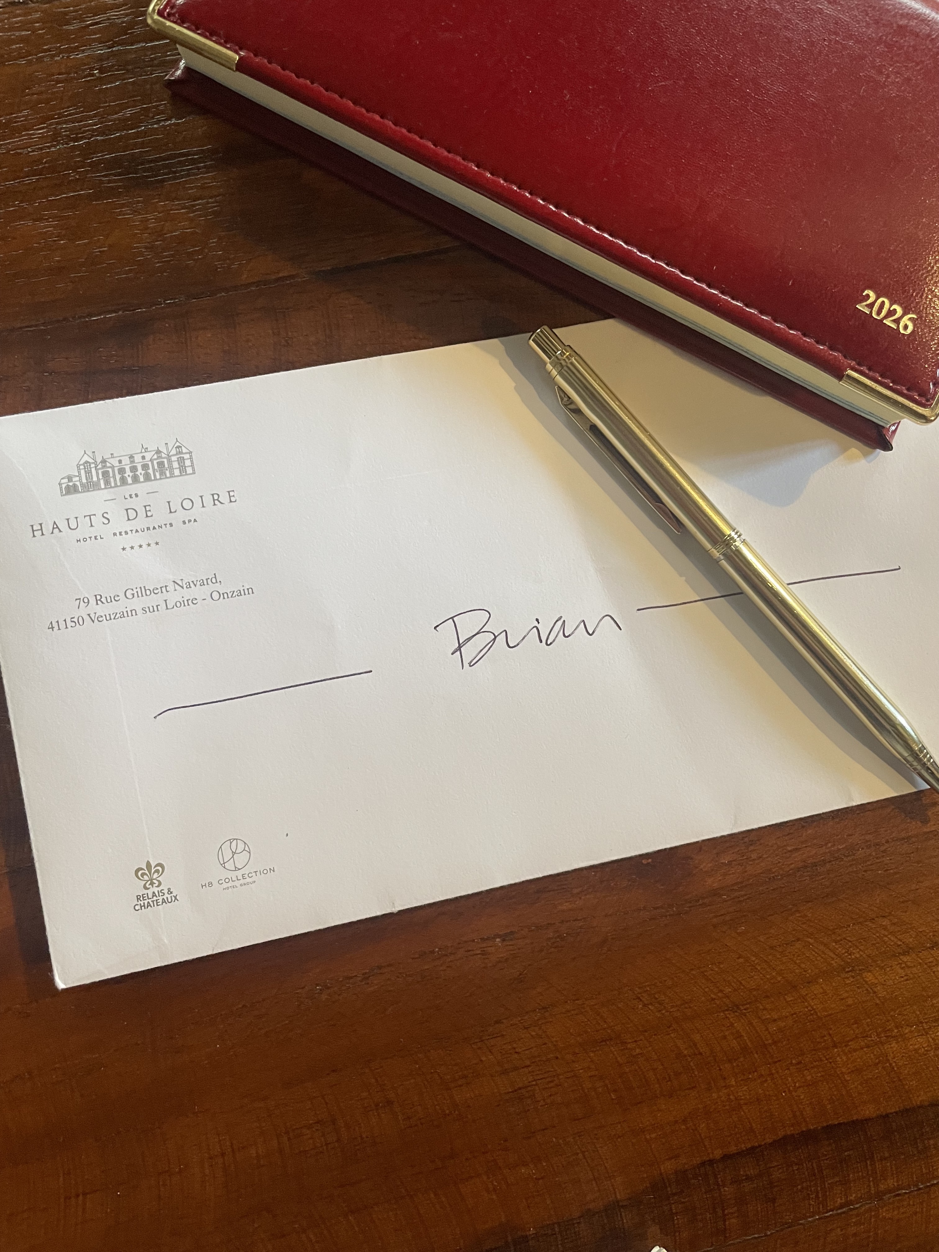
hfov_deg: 53.1
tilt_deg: -84.3
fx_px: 940
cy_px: 626
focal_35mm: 26
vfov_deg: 67.3
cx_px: 470
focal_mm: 4.2
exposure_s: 1/50
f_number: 1.6
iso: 320
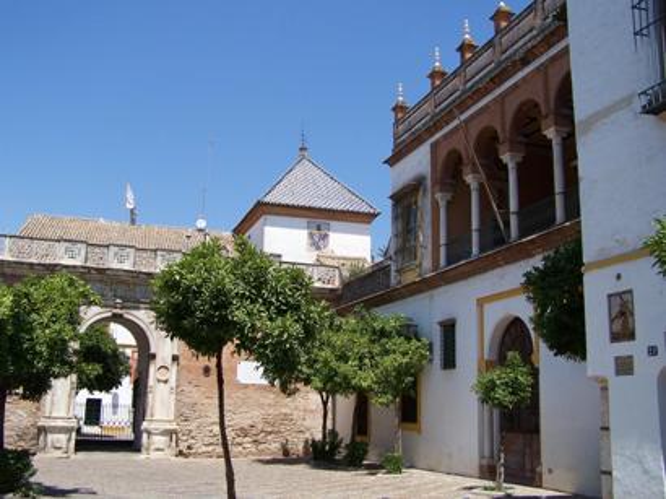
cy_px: 250
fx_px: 731
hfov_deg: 49.0
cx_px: 333
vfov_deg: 37.7
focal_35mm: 38
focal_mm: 6.3
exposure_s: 1/800
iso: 80
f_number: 4
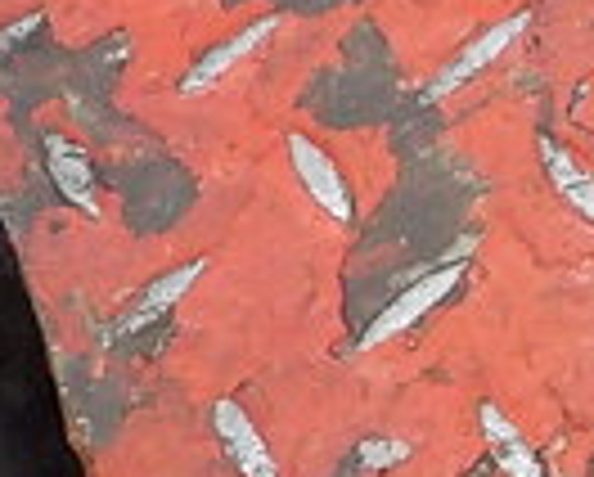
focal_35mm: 142
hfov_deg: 11.6
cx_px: 1318
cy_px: -333
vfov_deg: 10.4
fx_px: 2500
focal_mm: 4.1
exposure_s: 1/25
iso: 400
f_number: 3.3
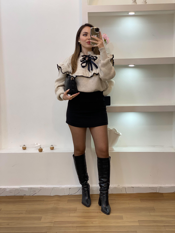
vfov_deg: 36.8
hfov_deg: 28.0
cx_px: 88
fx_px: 351
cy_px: 116
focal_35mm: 52
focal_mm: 6
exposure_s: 1/100
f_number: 2
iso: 80
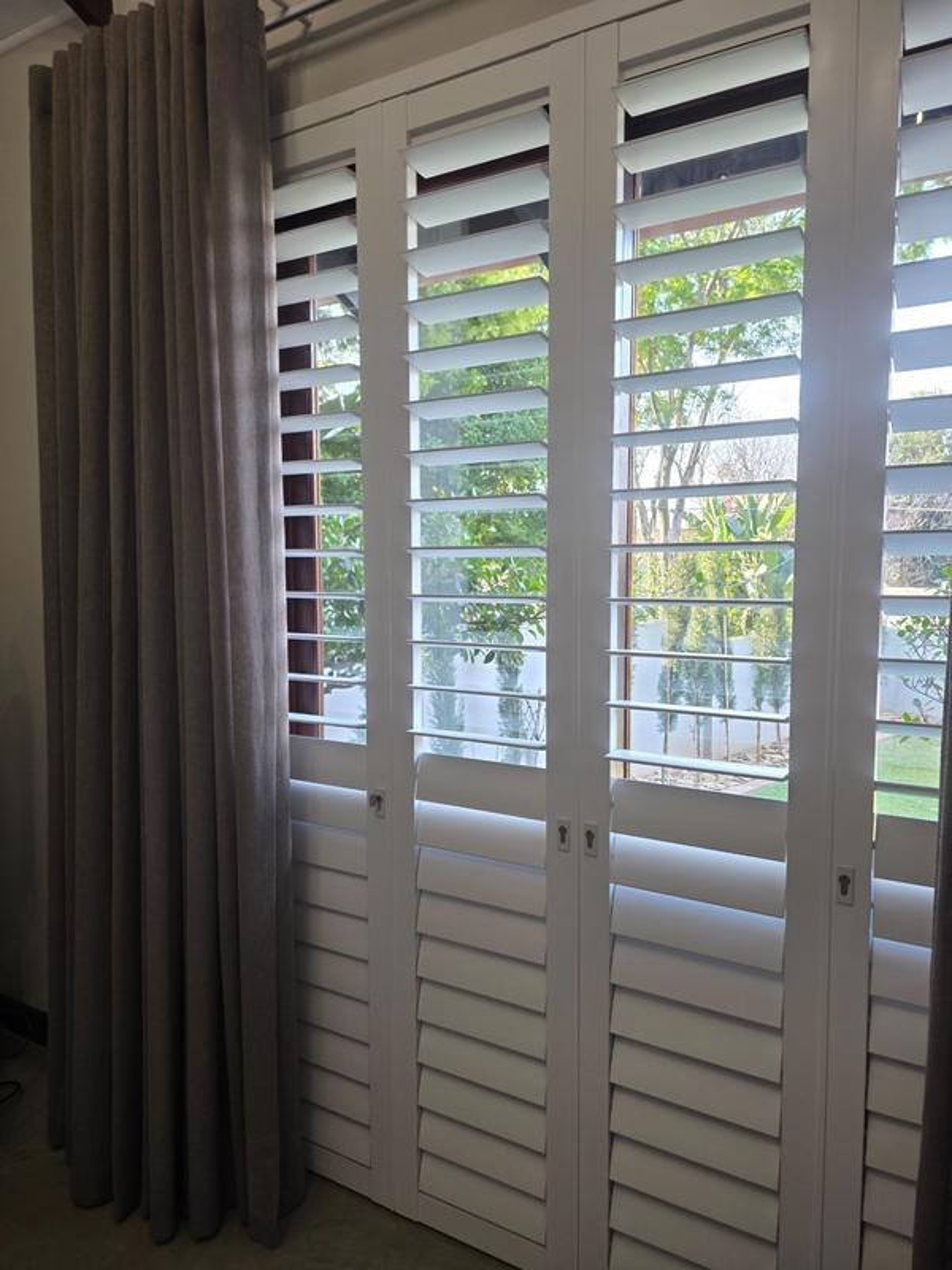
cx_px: 476
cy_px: 635
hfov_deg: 58.9
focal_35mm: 23
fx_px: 843
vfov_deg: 73.9
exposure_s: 1/100
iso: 100
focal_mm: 6.3
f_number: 1.7
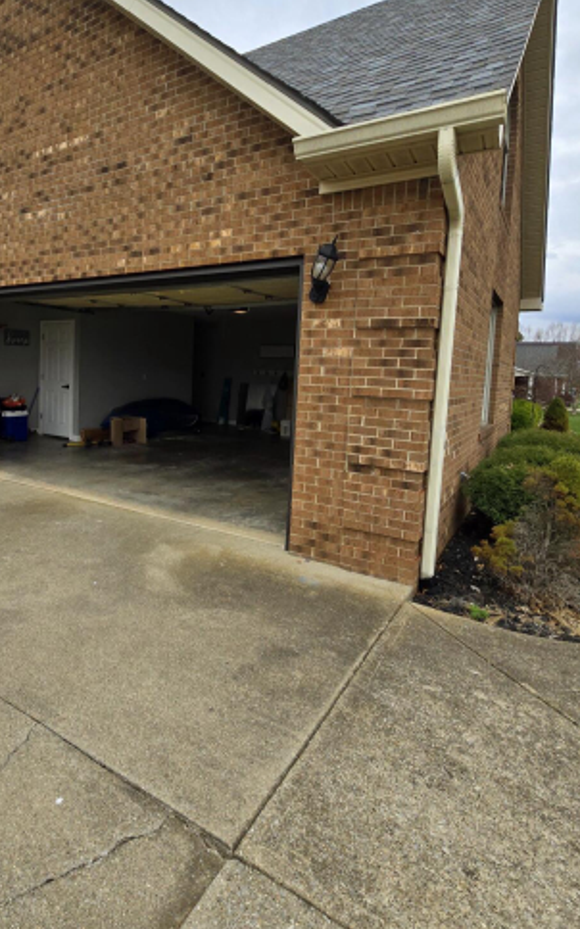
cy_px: 416
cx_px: 188
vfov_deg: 87.7
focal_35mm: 19
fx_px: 481
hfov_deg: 60.5
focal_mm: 2.2
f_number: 2.2
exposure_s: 1/1667
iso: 50
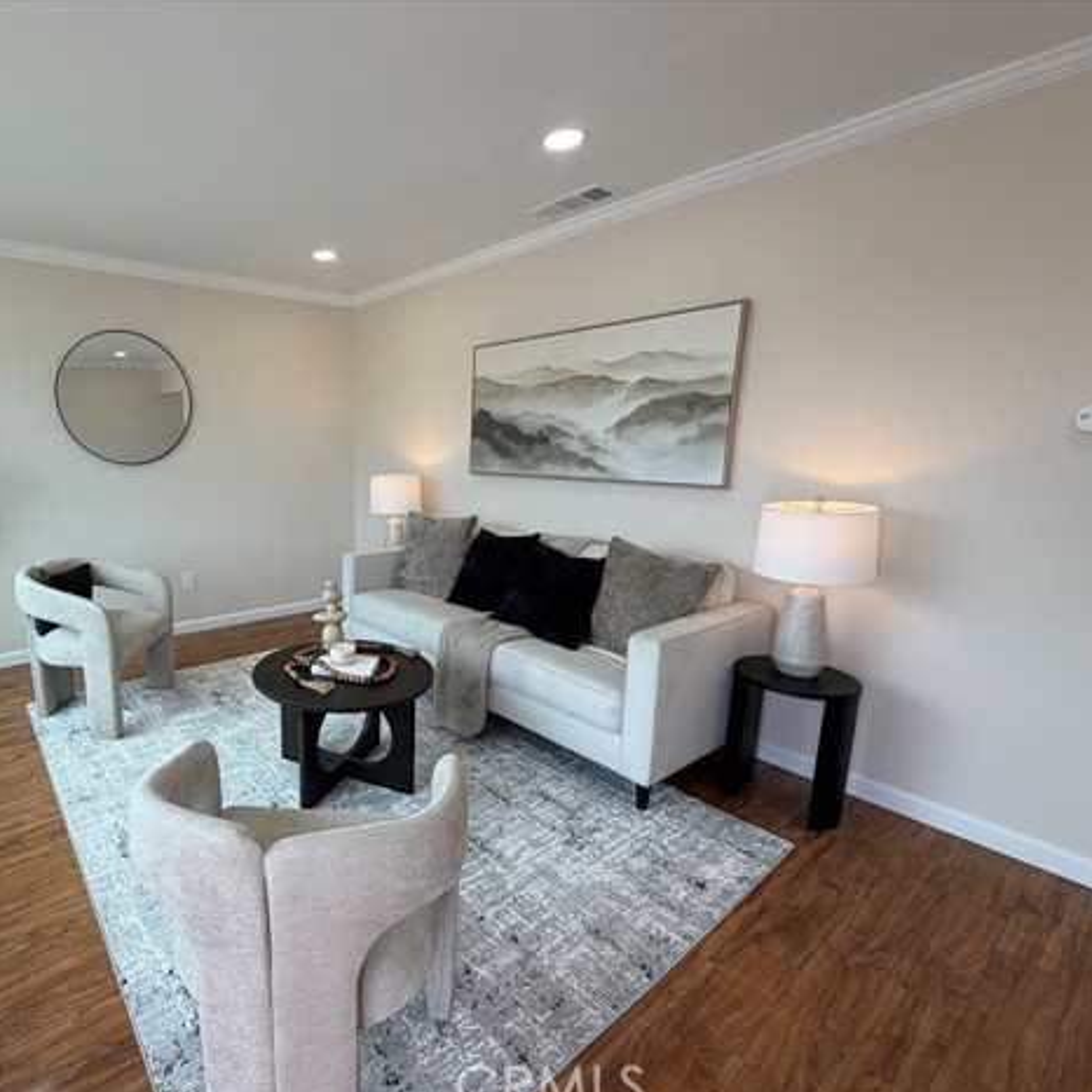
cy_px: 558
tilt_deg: -11.3
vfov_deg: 84.0
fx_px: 607
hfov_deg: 81.3
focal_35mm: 17
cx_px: 368
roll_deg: +0.1
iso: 50
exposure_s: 1/120
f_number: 2.2
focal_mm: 2.22
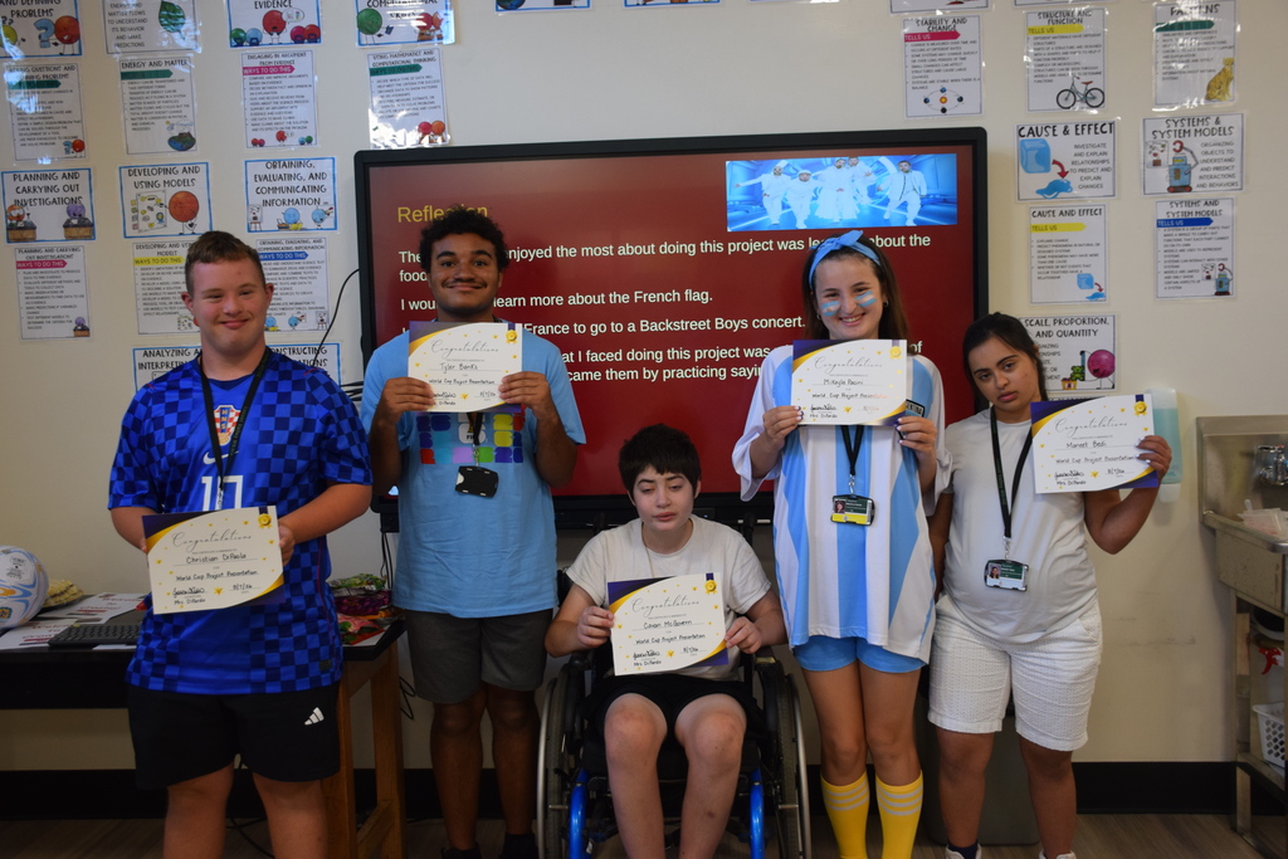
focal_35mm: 34
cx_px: 644
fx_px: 1234
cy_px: 430
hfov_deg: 55.1
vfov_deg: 38.4
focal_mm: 23
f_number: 4
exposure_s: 1/60
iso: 640
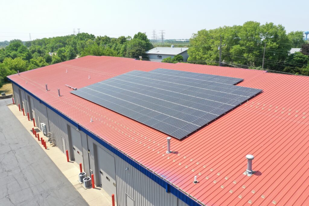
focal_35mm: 28
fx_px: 240
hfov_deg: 65.5
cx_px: 154
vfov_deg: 46.4
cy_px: 103
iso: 100
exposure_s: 1/320
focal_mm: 10.26
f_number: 5
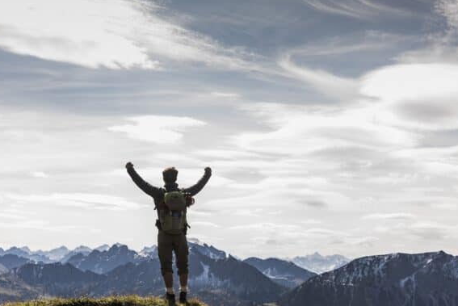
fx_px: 828
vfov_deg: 20.9
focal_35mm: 65
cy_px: 178
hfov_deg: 30.9
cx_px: 250
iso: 200
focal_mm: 48
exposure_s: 1/800
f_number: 5
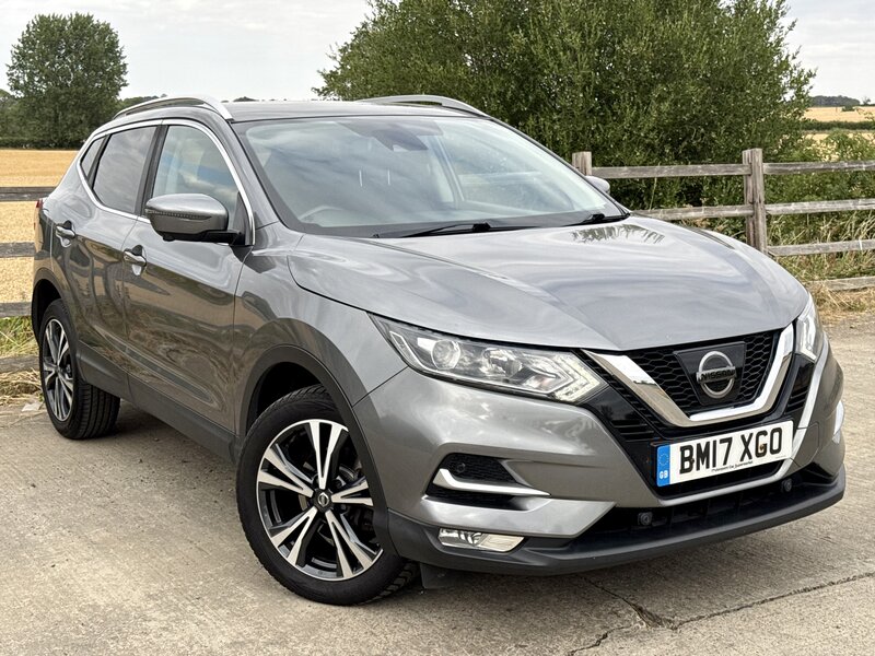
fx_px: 1213
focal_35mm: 48
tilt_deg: -8.7
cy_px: 328
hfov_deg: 39.7
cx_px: 438
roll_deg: -1.3
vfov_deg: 30.3
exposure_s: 1/1838
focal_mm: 6.76
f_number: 1.78
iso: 64
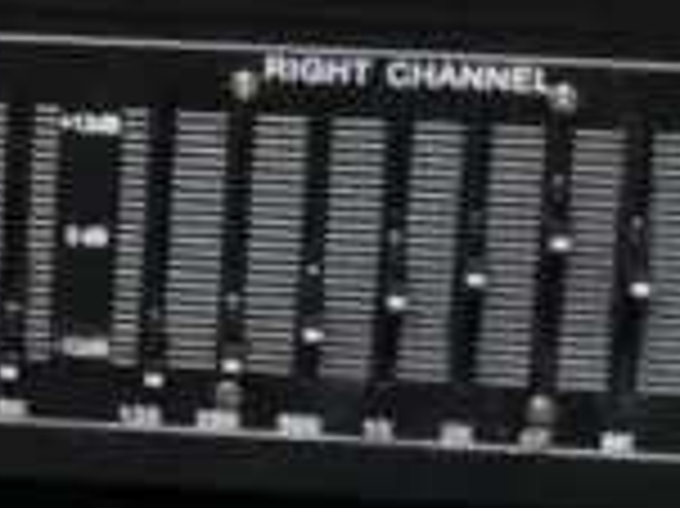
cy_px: -472
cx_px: -576
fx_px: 4338
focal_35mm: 221
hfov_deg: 8.6
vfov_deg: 6.5
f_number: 2.4
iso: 200
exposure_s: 1/8
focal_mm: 6
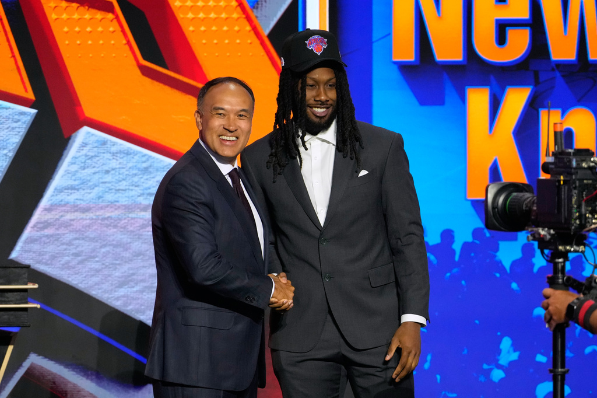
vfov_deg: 3.4
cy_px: 199
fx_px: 6631
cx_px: 298
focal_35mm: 400
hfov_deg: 5.2
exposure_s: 1/200
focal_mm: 267
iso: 4000
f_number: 4
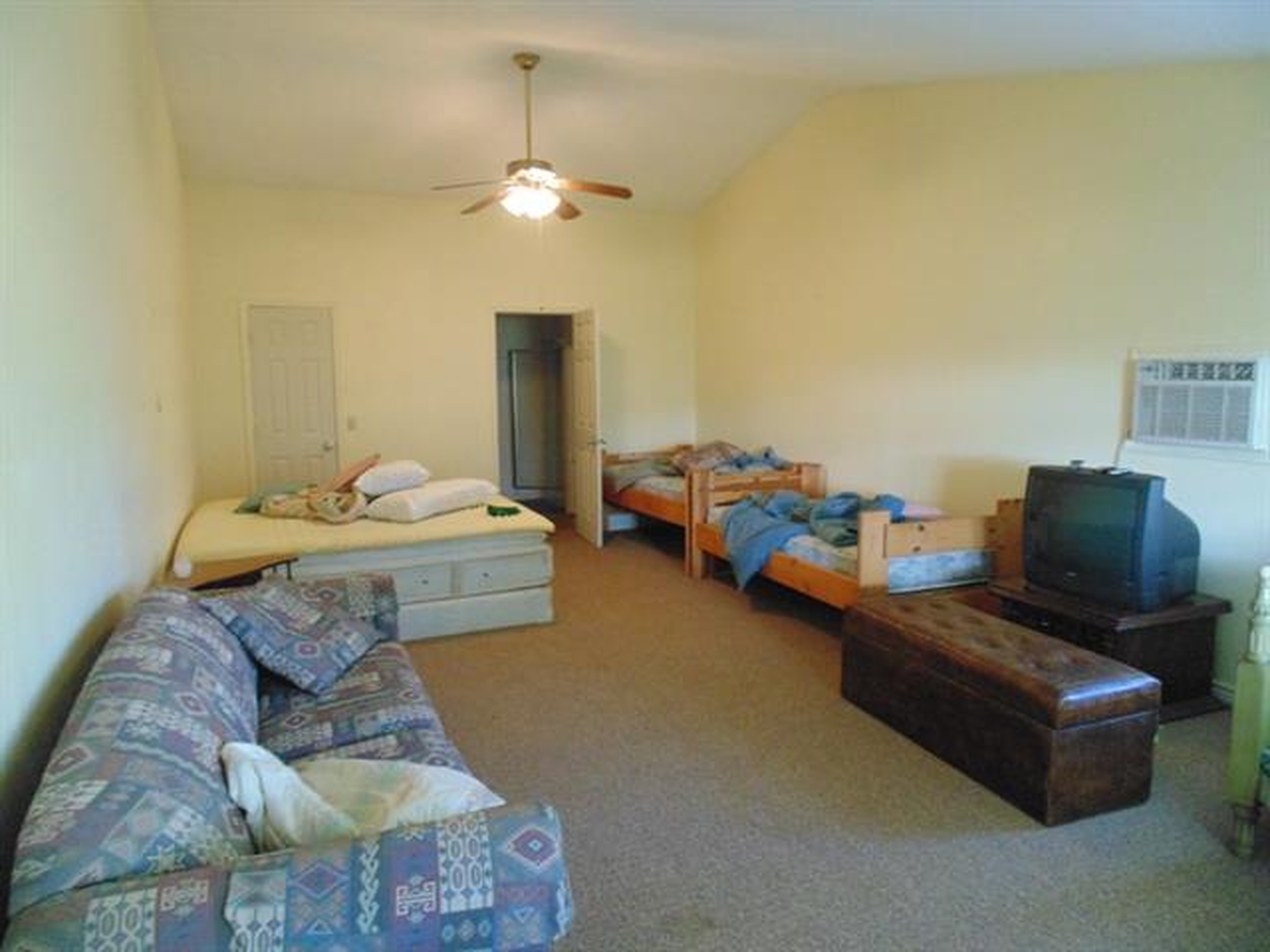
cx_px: 635
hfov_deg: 76.4
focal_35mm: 22
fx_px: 807
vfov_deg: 61.1
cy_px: 476
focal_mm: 4
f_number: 3.1
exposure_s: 1/20
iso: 400
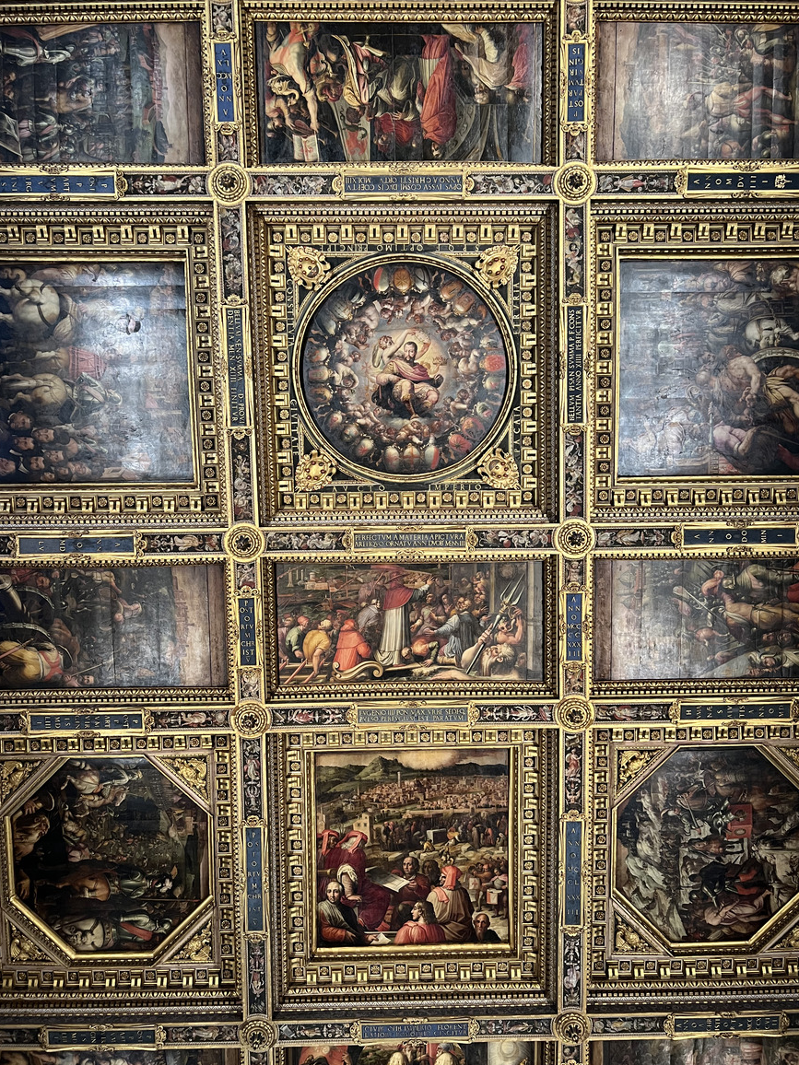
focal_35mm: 27
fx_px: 831
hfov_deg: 51.4
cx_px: 394
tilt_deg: +84.0
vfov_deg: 65.3
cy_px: 519
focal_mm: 5.7
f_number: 1.5
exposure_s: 1/50
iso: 200
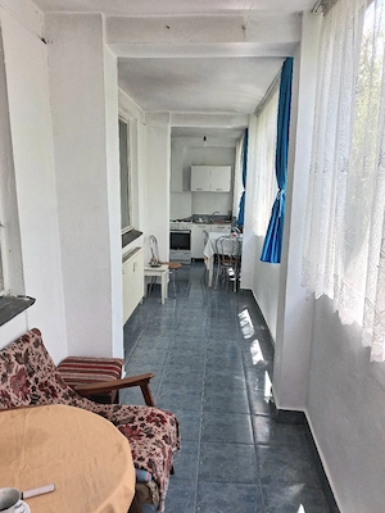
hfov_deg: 51.4
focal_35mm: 27
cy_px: 256
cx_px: 192
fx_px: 400
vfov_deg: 65.3
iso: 40
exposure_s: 1/120
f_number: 1.8
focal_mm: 4
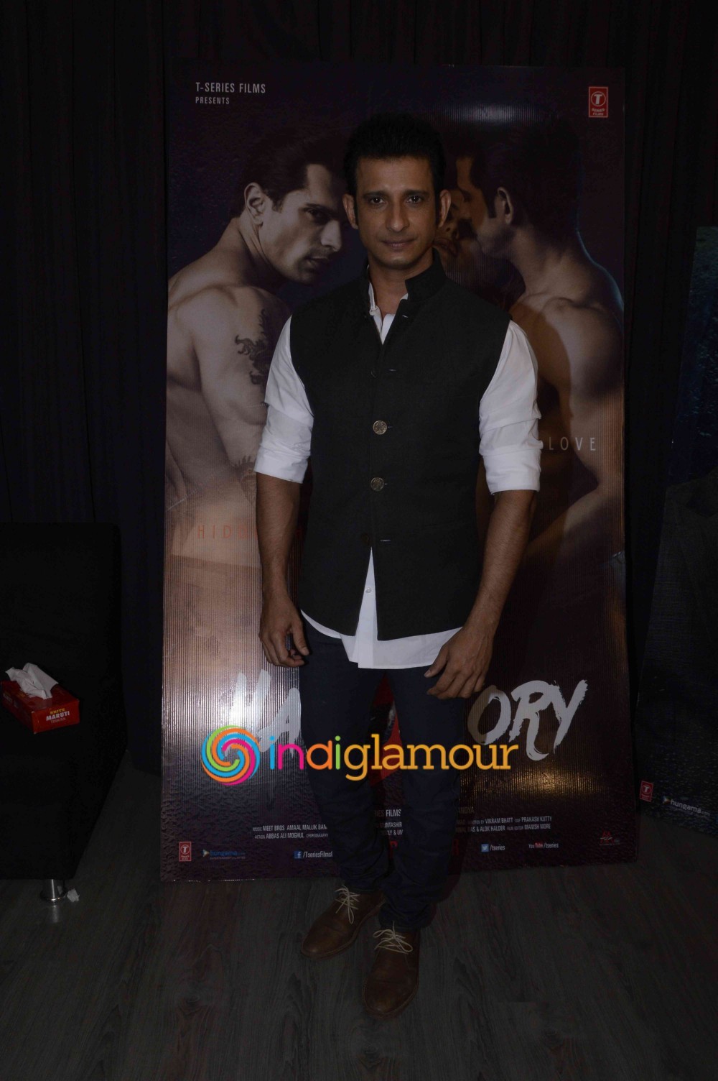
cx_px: 359
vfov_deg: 59.5
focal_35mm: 32
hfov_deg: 41.6
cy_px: 540
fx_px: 944
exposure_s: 1/200
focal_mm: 21
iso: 800
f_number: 13
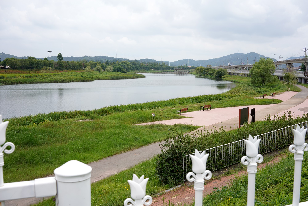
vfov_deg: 37.9
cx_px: 154
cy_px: 103
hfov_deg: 54.4
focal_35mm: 35
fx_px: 299
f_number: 11
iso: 100
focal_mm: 35
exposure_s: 1/100
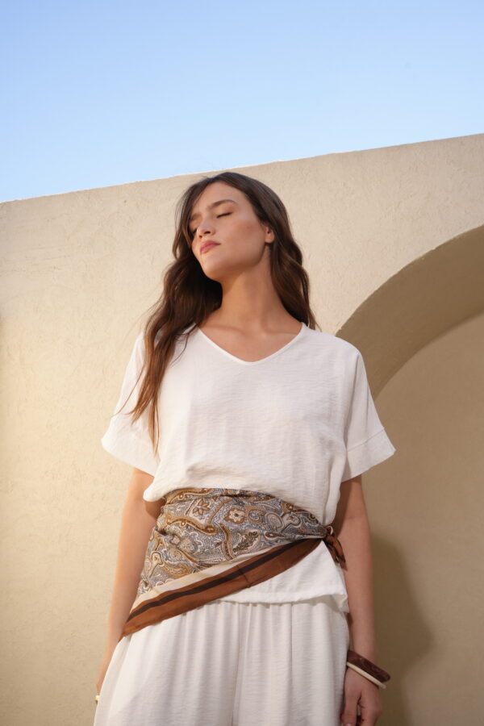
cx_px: 242
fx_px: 1008
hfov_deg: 27.0
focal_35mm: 50
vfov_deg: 39.6
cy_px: 363
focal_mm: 50
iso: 160
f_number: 9
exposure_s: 1/125
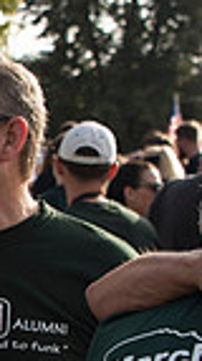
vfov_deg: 20.6
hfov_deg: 10.6
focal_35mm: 102
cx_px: -240
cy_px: 314
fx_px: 975
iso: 250
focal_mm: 24
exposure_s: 1/2000
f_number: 2.8
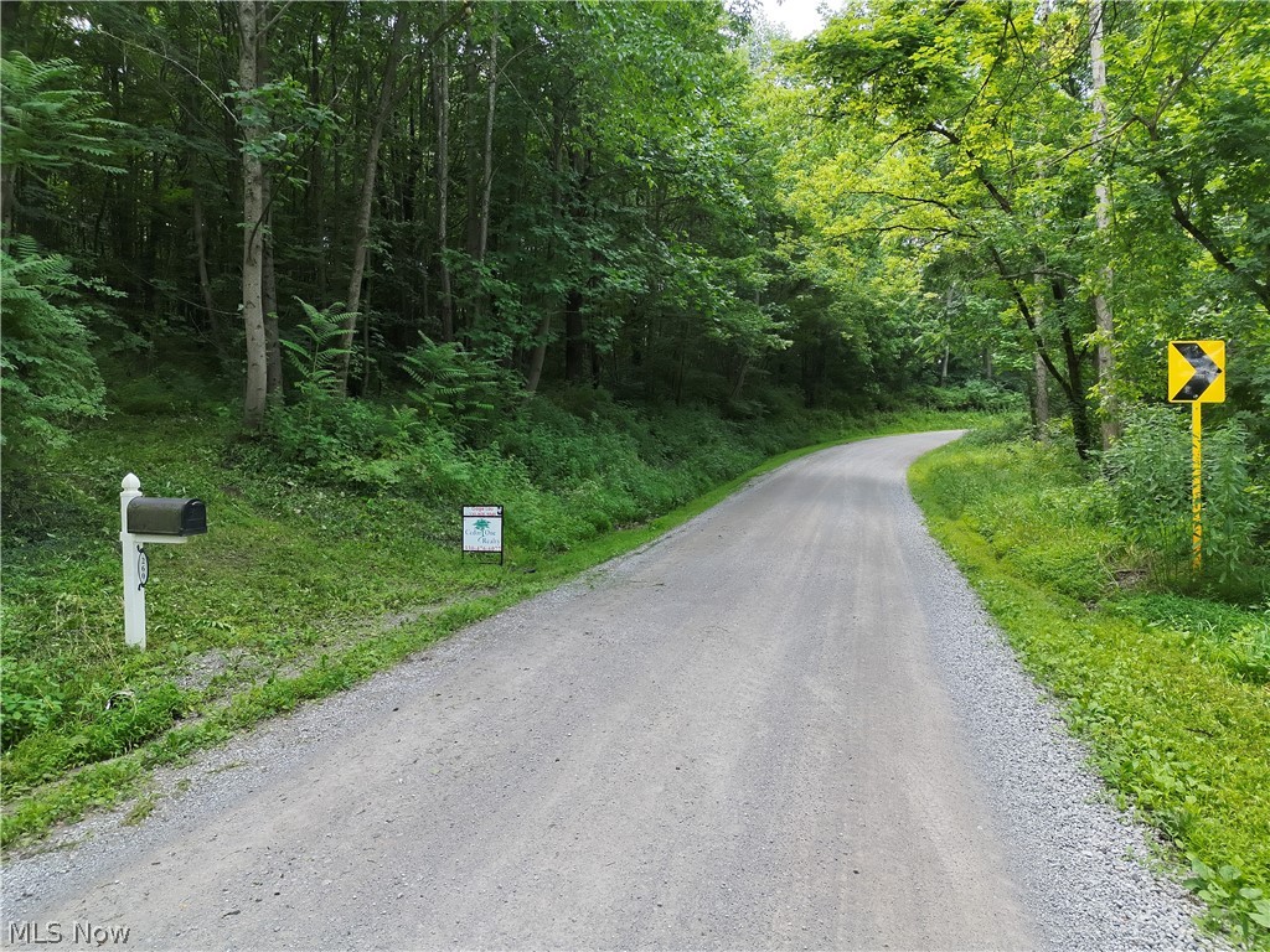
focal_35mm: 24
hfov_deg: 71.6
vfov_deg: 56.8
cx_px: 635
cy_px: 476
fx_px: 881
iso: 160
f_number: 1.7
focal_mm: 6.72
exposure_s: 1/500
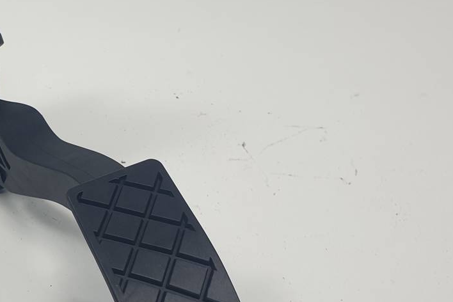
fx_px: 692
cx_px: 68
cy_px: 163
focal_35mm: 55
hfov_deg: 34.7
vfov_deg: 24.6
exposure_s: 1/270
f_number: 2.4
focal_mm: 4.3
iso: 50
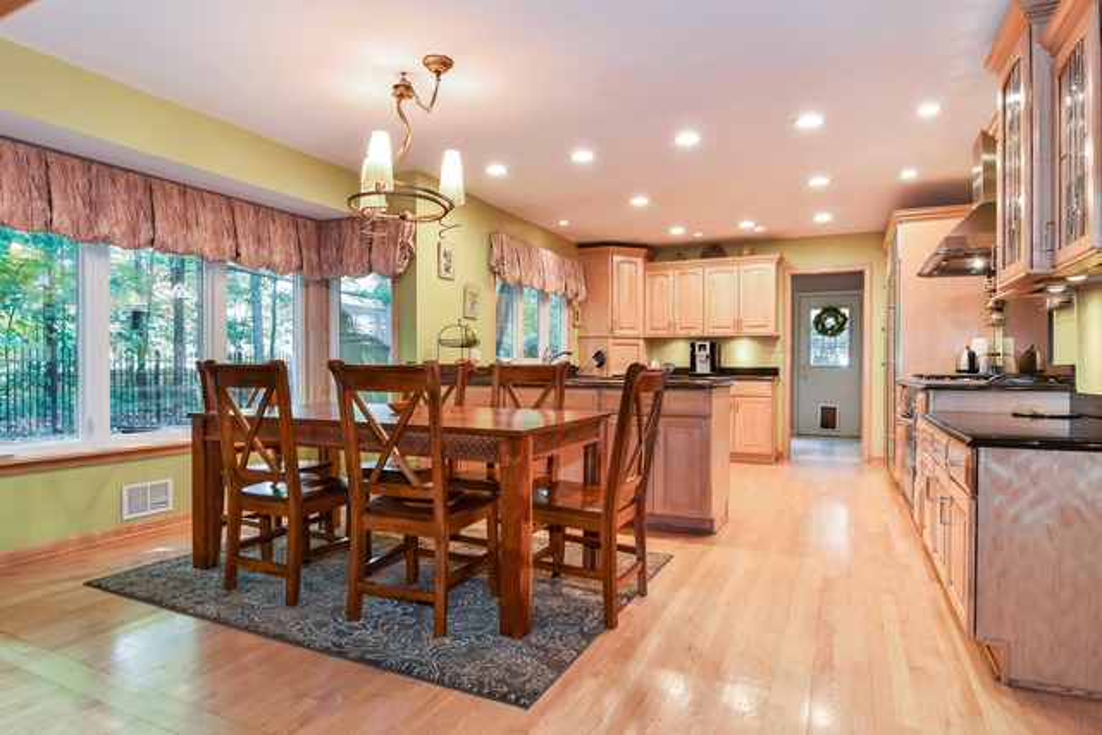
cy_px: 368
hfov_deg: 90.0
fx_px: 551
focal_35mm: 18
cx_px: 551
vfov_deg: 67.4
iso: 200
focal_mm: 12
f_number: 8
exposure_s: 1/6
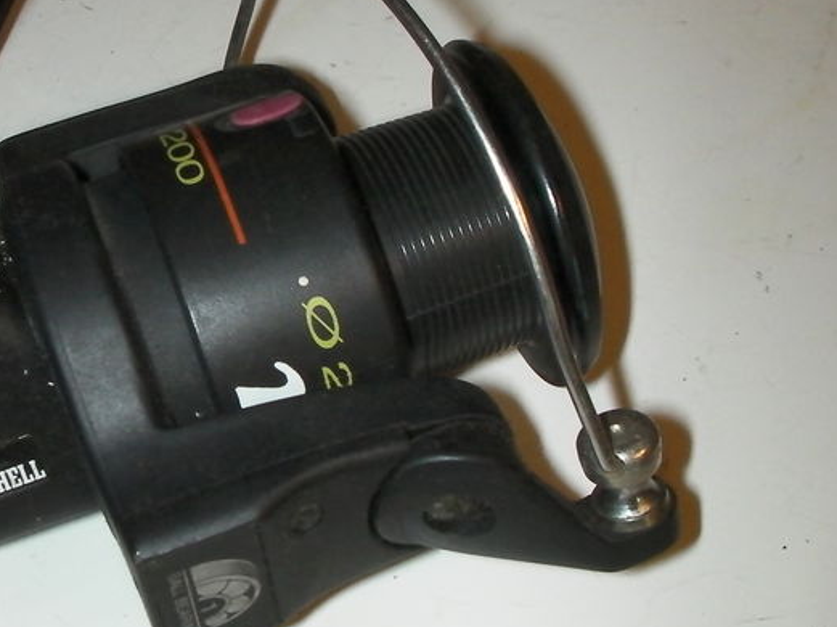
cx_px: 130
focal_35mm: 73
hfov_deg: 26.1
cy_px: 251
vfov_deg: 20.1
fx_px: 1764
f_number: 5.6
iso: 200
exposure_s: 1/30
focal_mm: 6.3
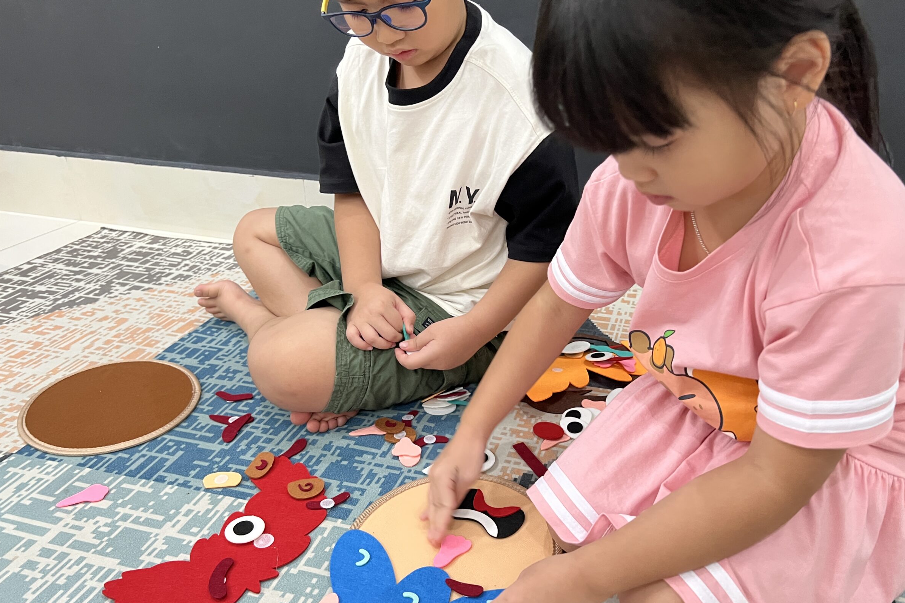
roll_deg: -2.9
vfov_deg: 45.0
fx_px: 729
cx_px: 481
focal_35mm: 29
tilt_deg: -23.3
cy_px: 307
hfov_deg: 63.6
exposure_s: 1/60
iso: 250
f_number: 1.5
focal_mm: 5.7
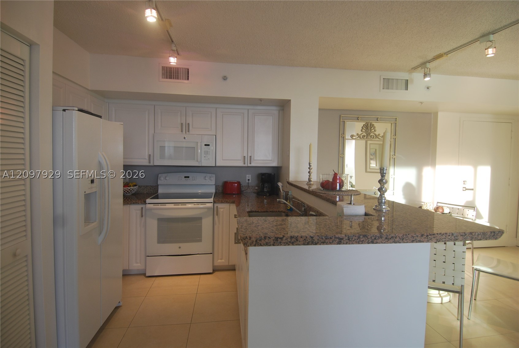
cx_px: 260
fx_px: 260
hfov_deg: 89.9
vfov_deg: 67.5
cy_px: 174
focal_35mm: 18
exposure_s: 1/50
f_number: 4
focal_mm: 12
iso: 200
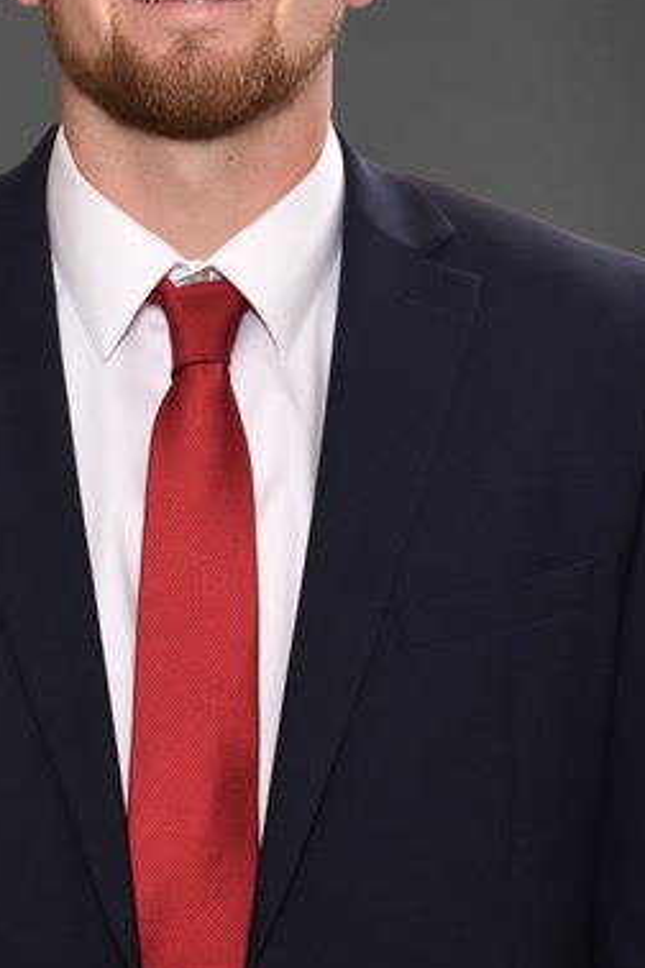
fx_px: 3359
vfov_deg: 16.4
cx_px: 169
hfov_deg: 10.9
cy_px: 387
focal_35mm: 125
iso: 500
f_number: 5.6
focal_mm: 42
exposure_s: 1/200
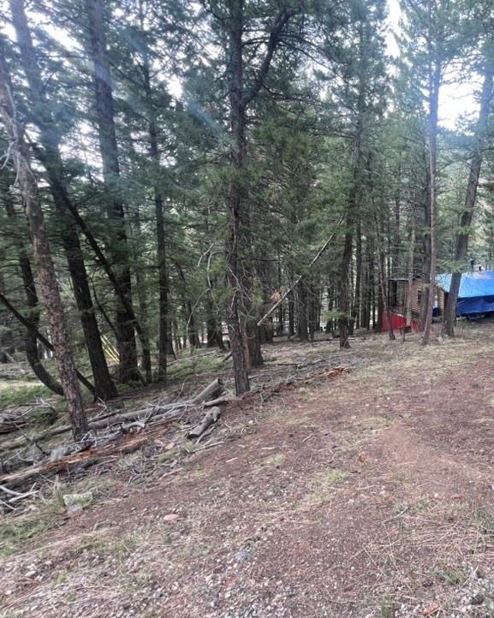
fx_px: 329
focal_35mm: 18
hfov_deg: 66.1
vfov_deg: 86.4
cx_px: 404
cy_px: 313
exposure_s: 1/99
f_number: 1.8
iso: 80
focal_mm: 1.57
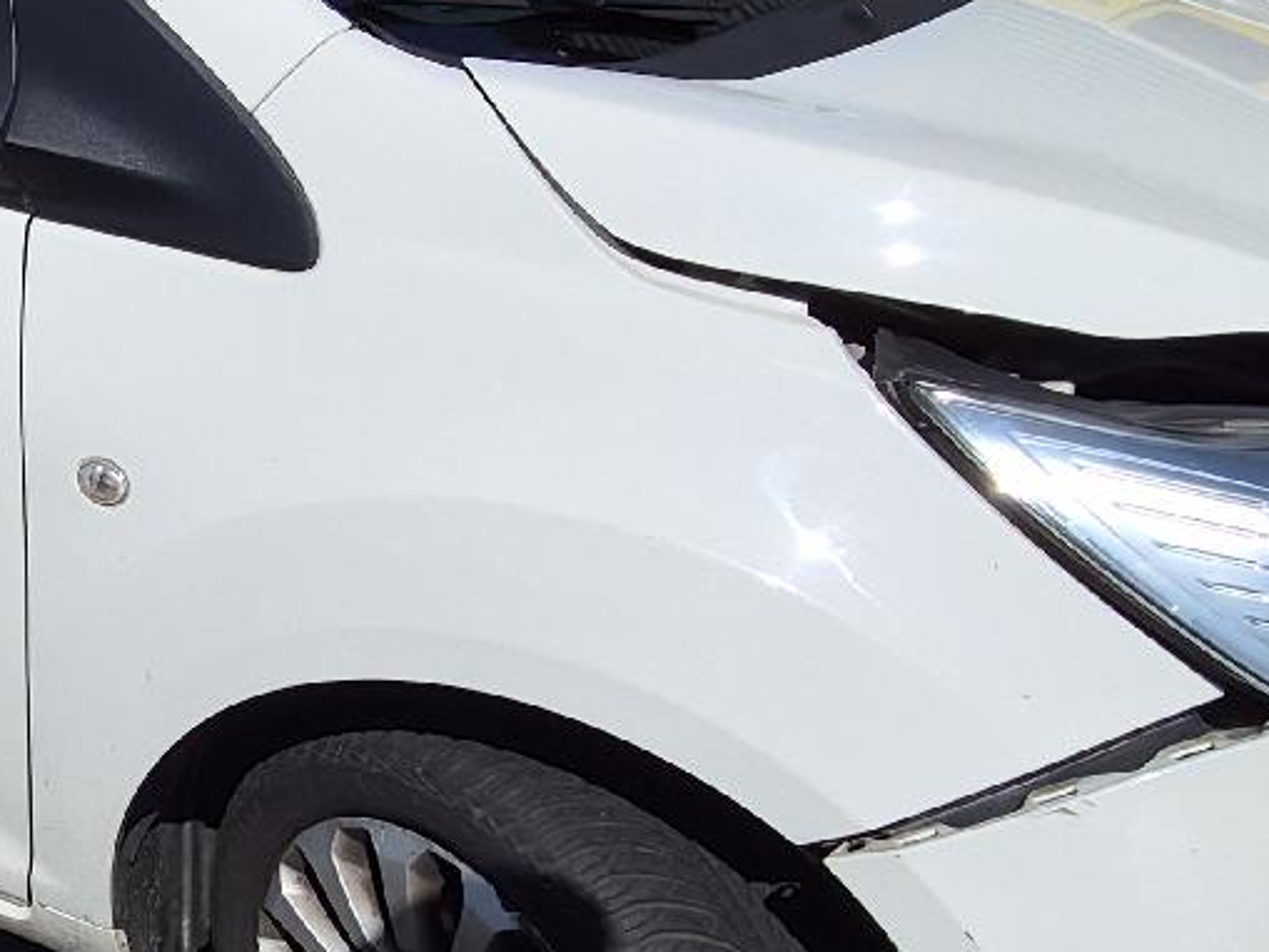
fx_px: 1687
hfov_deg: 37.1
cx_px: 12
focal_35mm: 46
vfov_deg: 31.4
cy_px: 583
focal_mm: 1.74
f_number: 2.2
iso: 40
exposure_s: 1/5000
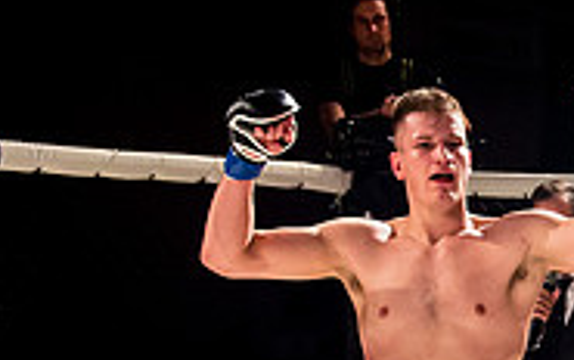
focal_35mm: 102
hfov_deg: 18.8
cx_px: 763
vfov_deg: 12.5
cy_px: 456
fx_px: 1597
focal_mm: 32
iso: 1600
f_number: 4.5
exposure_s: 1/500
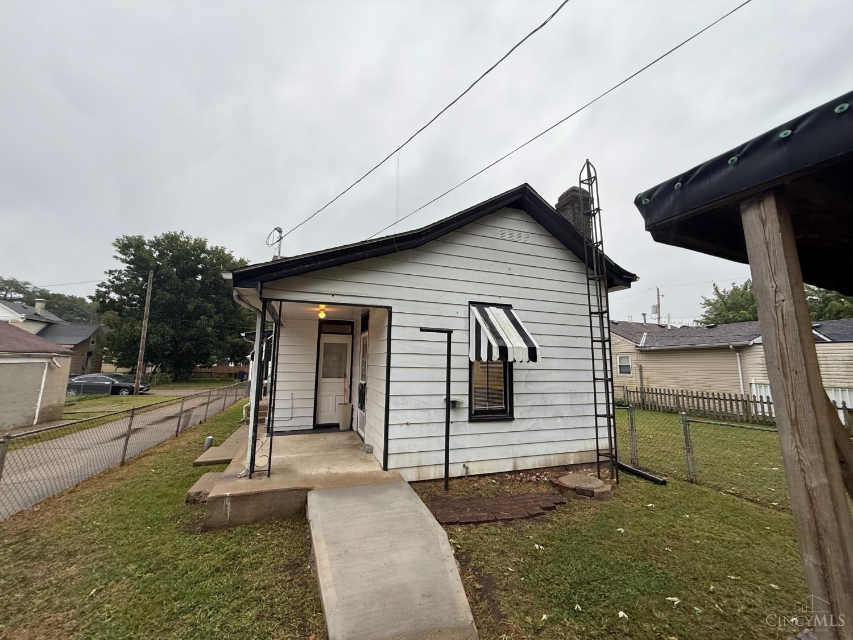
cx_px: 426
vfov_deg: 85.7
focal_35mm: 14
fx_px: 345
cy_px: 320
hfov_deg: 102.1
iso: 64
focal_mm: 2.22
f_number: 2.2
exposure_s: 1/99
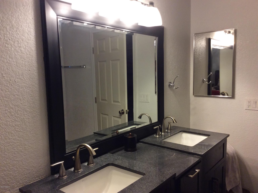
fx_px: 238
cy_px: 96
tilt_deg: -6.3
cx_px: 129
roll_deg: +2.1
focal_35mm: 32
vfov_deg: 44.1
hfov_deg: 56.9
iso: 100
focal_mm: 3.3
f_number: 2.4
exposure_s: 1/24
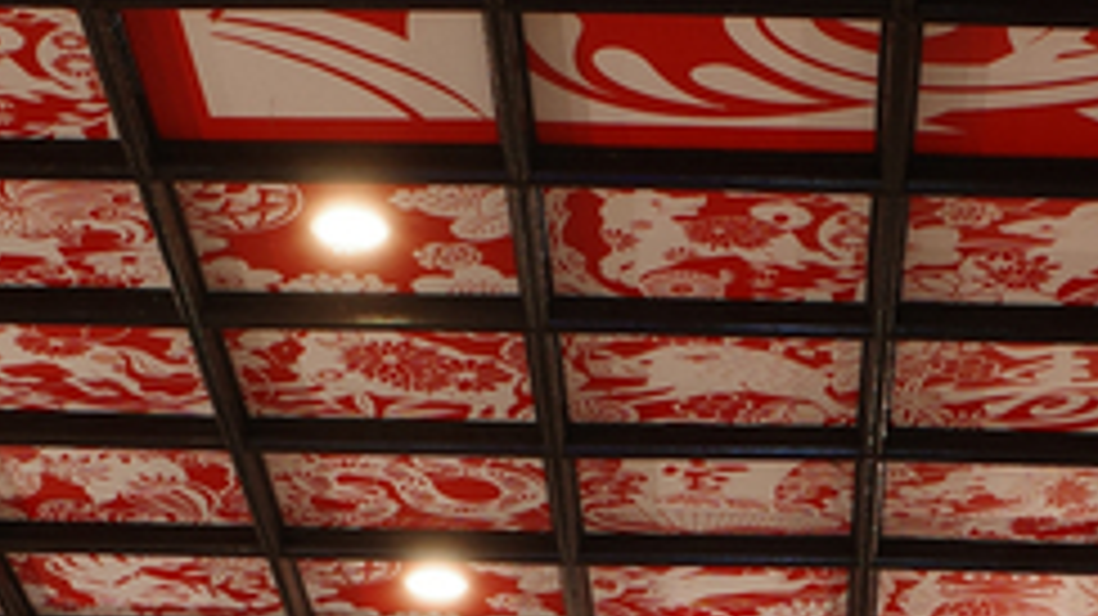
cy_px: 1358
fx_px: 4191
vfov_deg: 7.9
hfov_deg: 14.8
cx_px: 968
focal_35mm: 144
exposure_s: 1/8
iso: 320
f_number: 4.5
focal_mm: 18.3
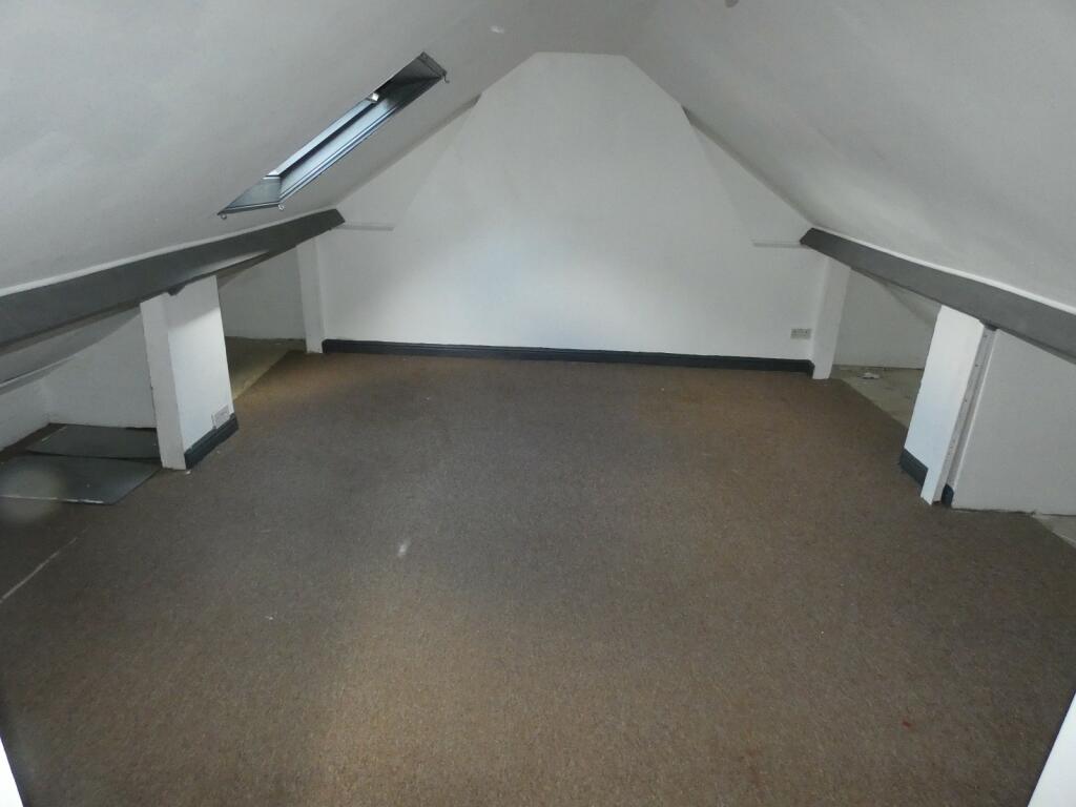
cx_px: 538
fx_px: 622
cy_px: 404
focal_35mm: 20
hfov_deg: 81.7
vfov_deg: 66.0
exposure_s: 1/60
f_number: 2.8
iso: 800
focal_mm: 3.6
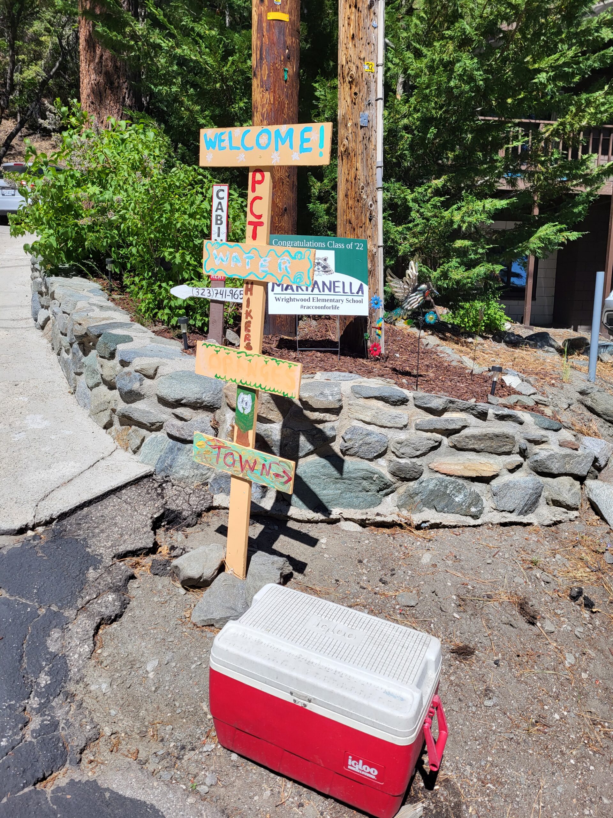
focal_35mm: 26
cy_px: 409
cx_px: 306
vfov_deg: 67.3
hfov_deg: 53.1
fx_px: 614
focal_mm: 5.4
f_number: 1.8
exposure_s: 1/2929
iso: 40
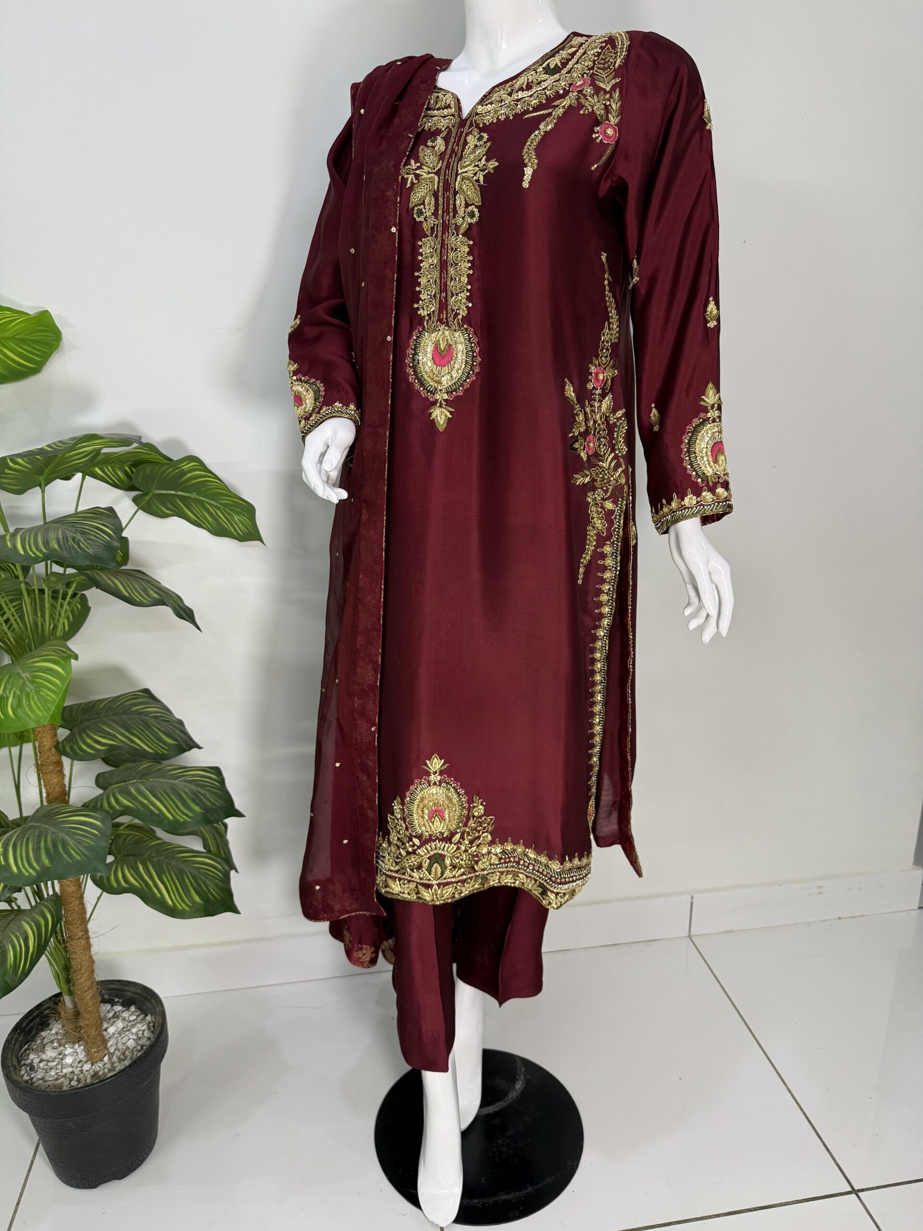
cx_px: 462
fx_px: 853
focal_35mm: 24
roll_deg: +0.1
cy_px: 616
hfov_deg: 56.8
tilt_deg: -16.5
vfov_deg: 71.6
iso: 200
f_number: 1.78
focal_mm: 6.76
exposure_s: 1/100
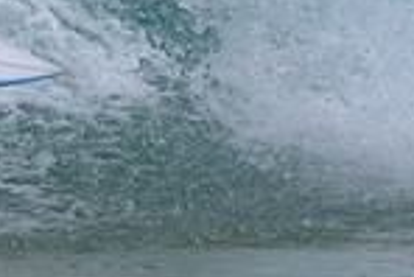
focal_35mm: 1995
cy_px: -237
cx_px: -279
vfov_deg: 0.7
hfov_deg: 1.0
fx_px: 22965
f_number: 11
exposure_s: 1/2000
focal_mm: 460
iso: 450
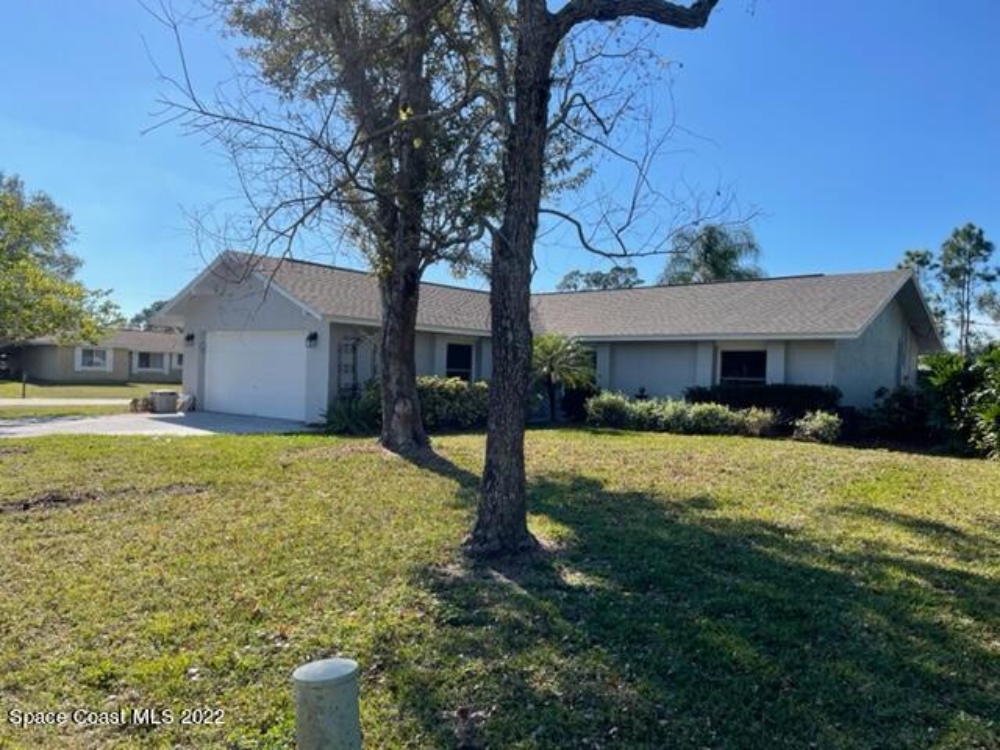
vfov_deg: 53.1
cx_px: 500
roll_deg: -1.6
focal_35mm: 26
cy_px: 375
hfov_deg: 67.3
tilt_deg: -0.7
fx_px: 751
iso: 32
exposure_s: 1/3040
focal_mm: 4.2
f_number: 1.6
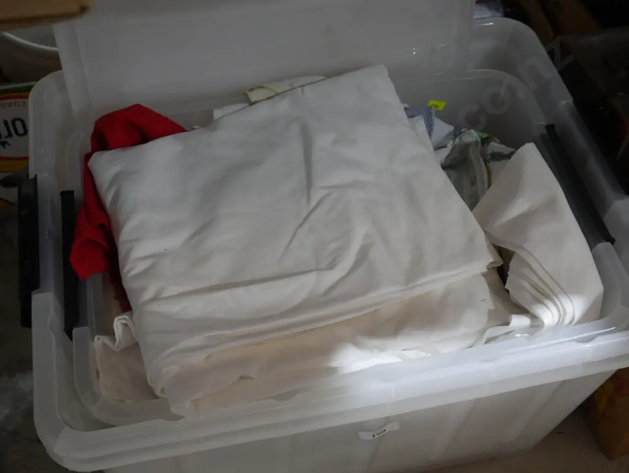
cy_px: 236
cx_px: 314
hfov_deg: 41.2
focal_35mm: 46
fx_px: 836
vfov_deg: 31.5
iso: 1000
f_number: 5.1
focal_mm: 23
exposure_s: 1/60
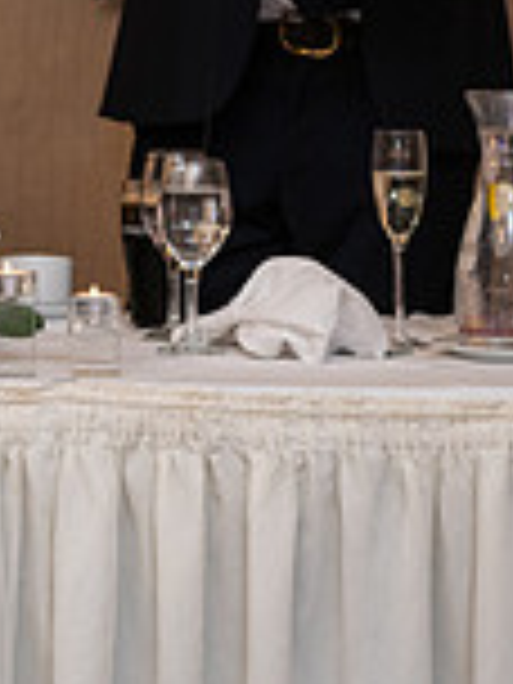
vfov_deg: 8.9
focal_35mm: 220
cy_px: -146
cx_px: -81
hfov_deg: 6.7
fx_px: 4347
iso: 640
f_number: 3.5
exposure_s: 1/160
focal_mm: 60
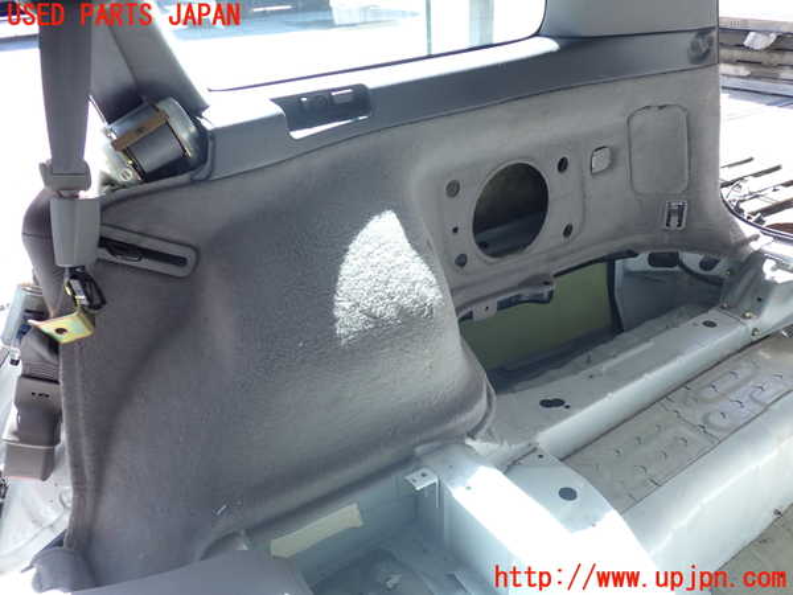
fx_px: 687
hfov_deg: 60.0
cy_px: 298
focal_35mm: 30
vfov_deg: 46.8
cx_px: 396
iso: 100
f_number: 2.3
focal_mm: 5.4
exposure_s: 1/200
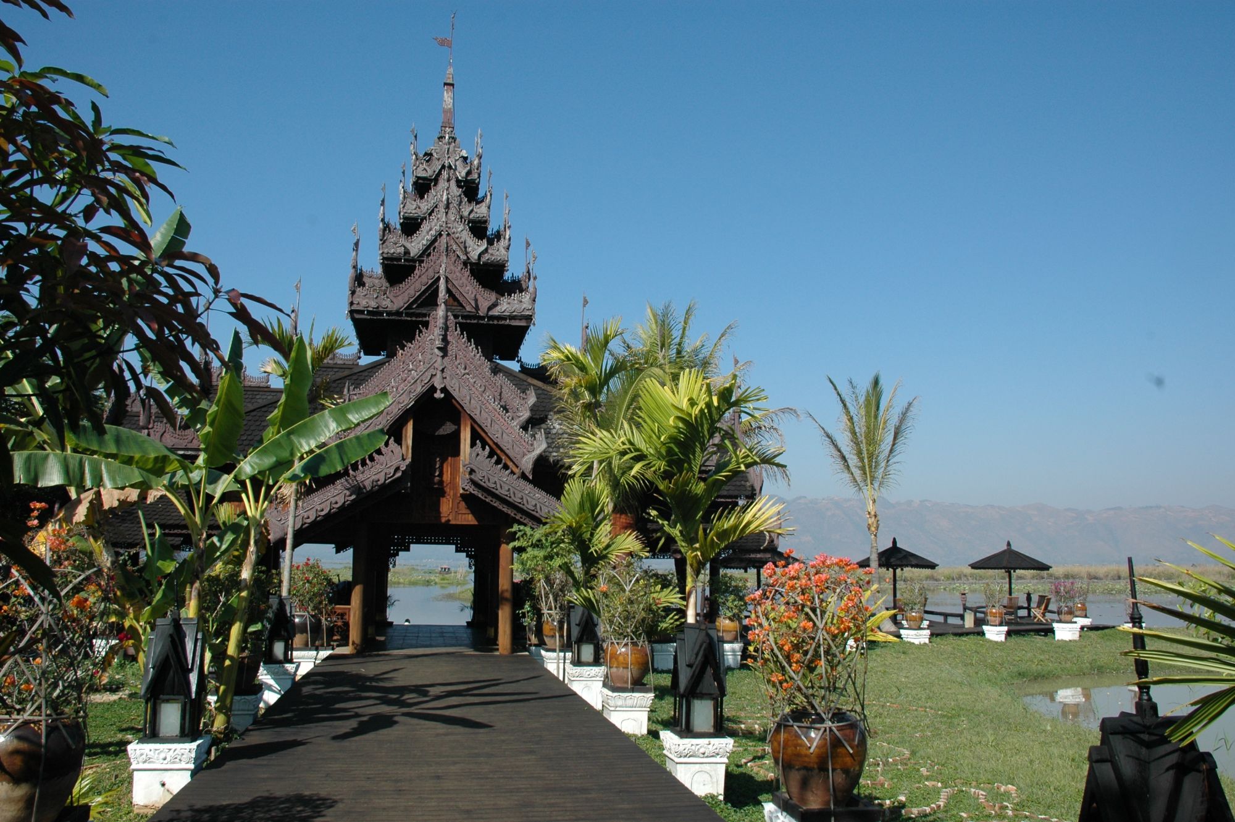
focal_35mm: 27
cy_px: 411
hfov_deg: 67.4
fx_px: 925
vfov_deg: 47.9
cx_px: 618
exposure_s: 1/320
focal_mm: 18
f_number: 9
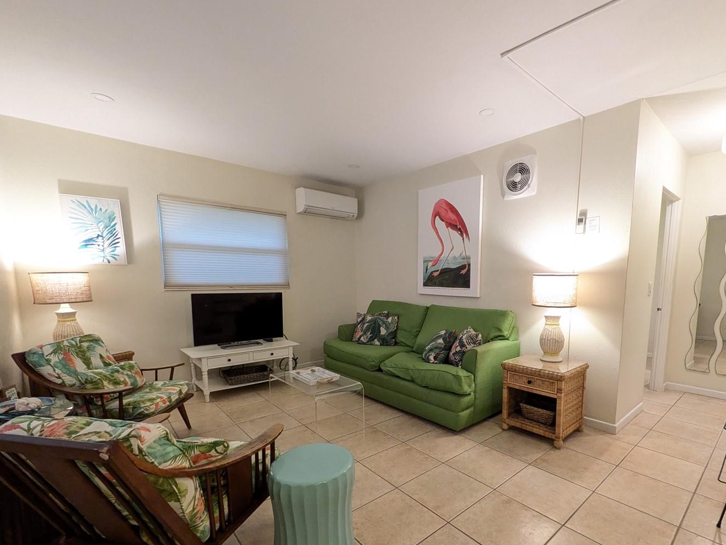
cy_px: 319
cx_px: 422
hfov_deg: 90.3
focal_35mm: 17
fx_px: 357
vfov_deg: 74.2
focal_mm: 1.83
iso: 567
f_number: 2.2
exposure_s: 1/30
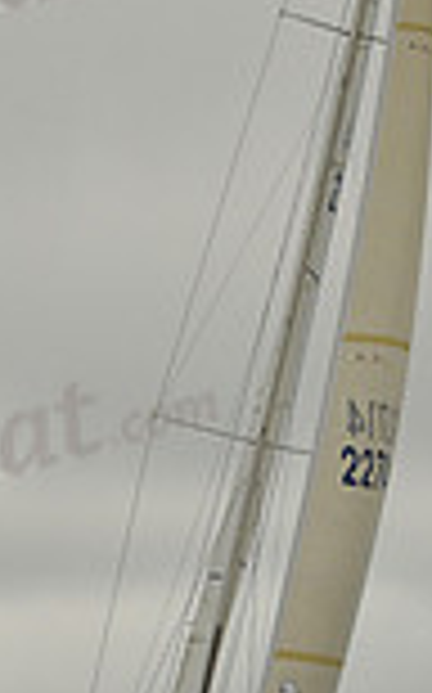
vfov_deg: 6.4
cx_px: 452
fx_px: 6228
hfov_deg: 4.0
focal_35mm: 330
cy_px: 176
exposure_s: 1/800
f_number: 8
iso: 320
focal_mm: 86
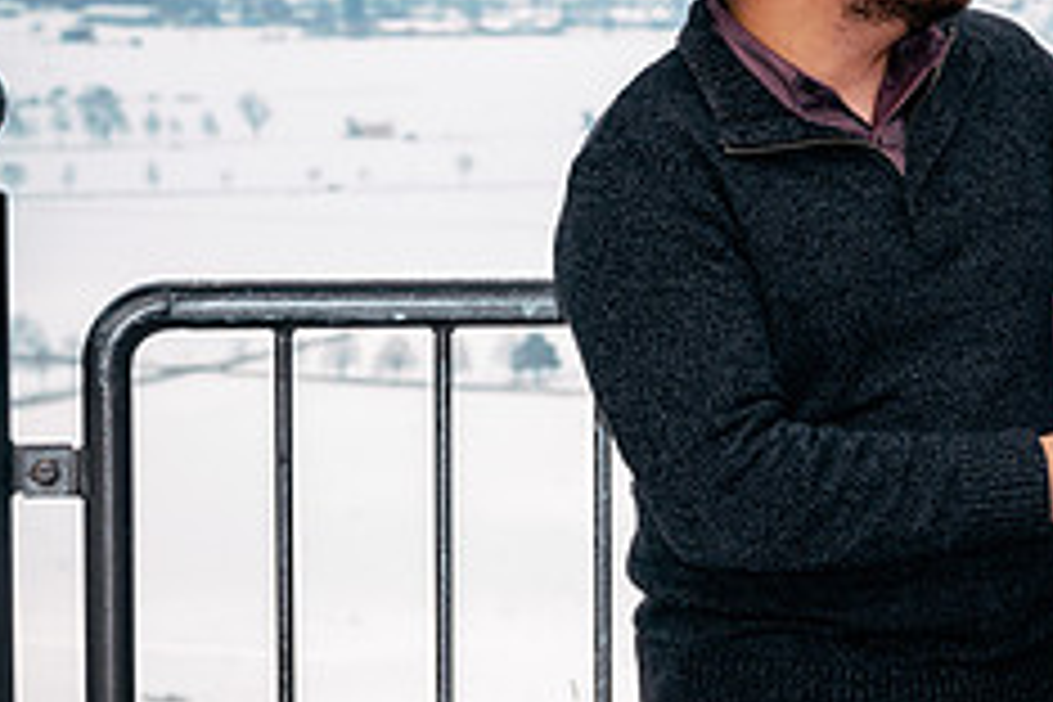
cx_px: 1274
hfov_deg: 7.5
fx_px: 7985
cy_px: 252
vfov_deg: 5.0
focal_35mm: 273
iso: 250
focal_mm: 110
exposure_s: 1/200
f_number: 13
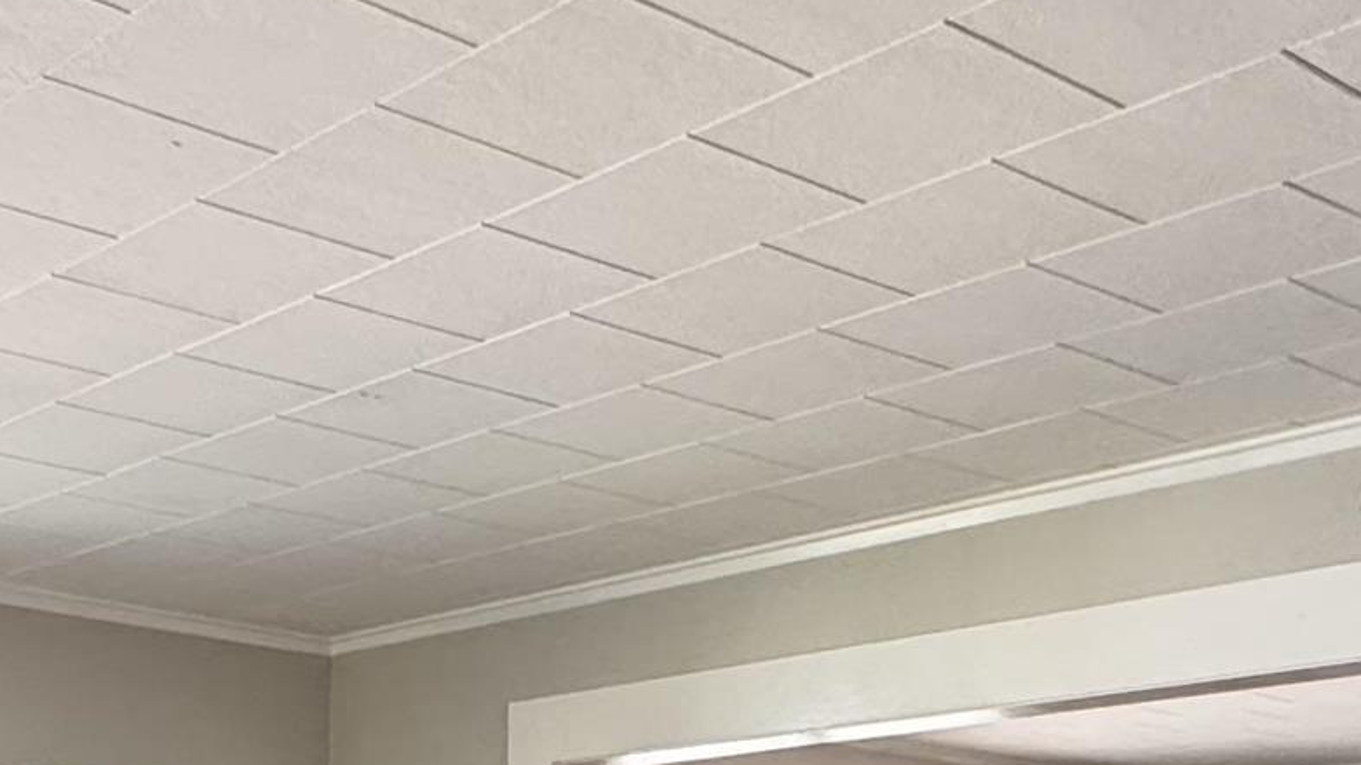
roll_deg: -1.4
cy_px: 1068
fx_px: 2165
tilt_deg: -0.4
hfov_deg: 32.9
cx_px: 110
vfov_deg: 18.3
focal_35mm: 60
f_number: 2.2
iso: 320
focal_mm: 2.22
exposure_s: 1/87
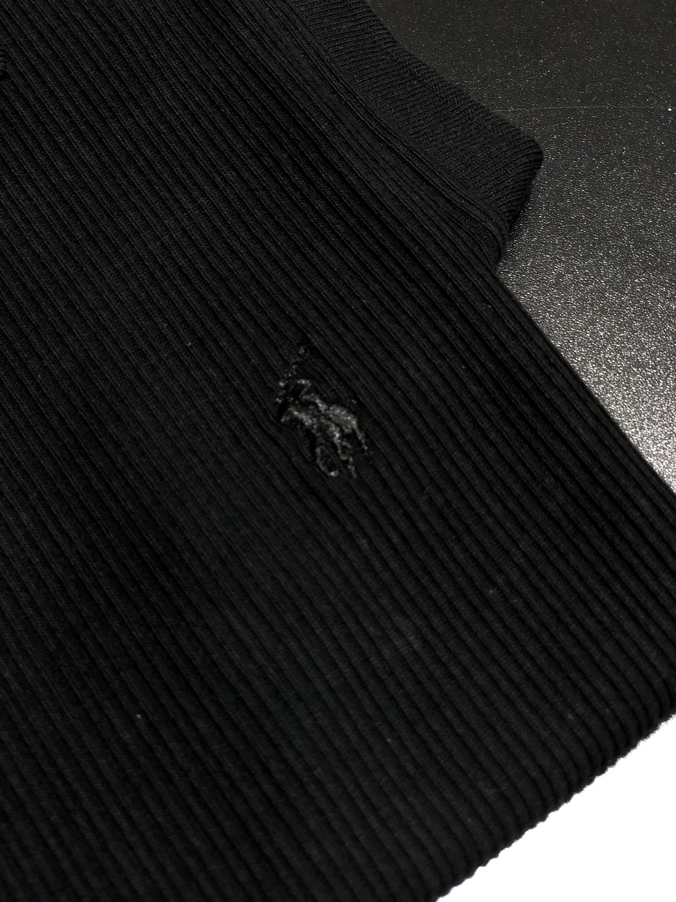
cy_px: 451
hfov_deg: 28.0
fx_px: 1354
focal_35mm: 52
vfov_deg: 36.8
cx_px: 338
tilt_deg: -62.4
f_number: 2.4
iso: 125
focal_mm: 6
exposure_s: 1/24
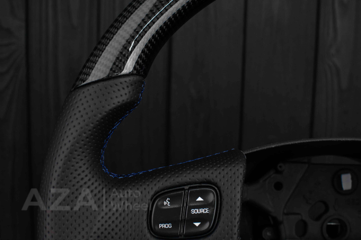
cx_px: 180
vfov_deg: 25.8
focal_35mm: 52
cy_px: 120
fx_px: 526
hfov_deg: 37.8
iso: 500
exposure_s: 1/125
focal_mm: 35
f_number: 6.3
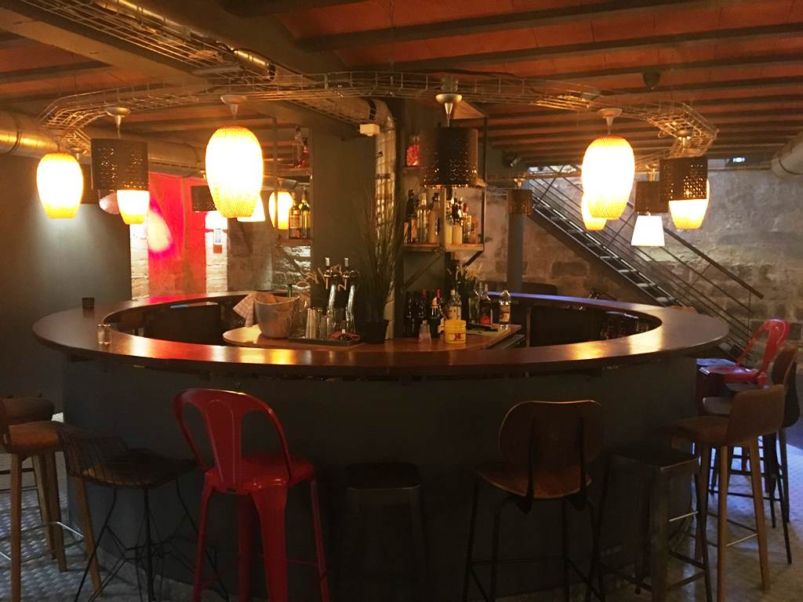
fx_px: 673
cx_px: 402
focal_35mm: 29
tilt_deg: -5.4
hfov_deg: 61.7
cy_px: 301
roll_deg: -1.5
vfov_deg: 48.2
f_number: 2.2
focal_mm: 4.15
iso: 250
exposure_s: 1/17
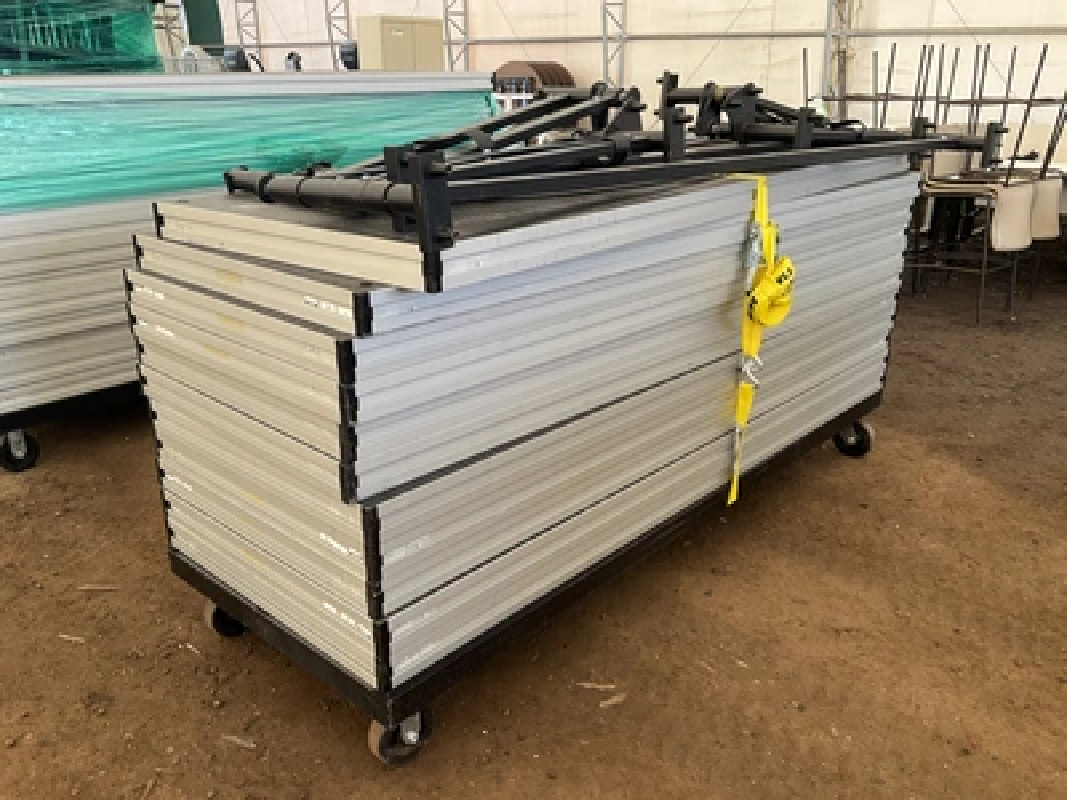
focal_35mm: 29
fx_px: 894
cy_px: 400
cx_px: 534
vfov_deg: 48.2
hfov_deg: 61.7
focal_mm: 3
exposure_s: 1/122
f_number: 1.8
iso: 32
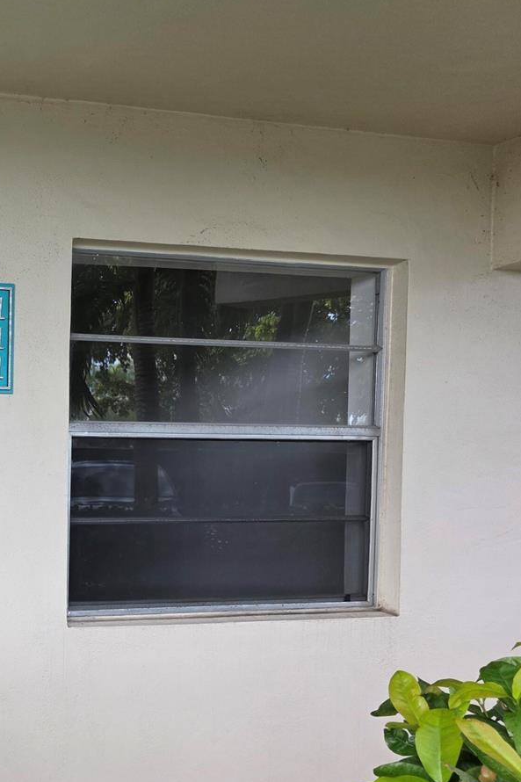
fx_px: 934
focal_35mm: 43
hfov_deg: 26.2
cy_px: 503
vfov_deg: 44.9
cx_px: -169
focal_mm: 6.3
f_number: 1.7
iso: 40
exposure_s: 1/180
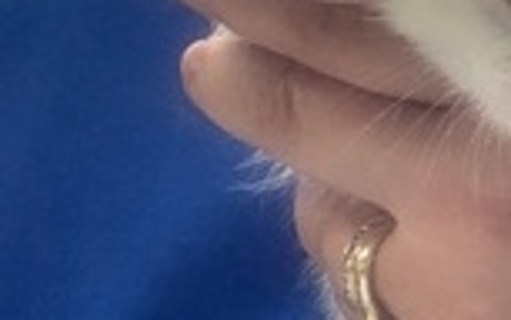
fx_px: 1255
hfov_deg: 21.8
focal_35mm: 90
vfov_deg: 14.4
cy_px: 48
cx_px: 558
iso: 200
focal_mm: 2.15
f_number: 2.4
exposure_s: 1/60
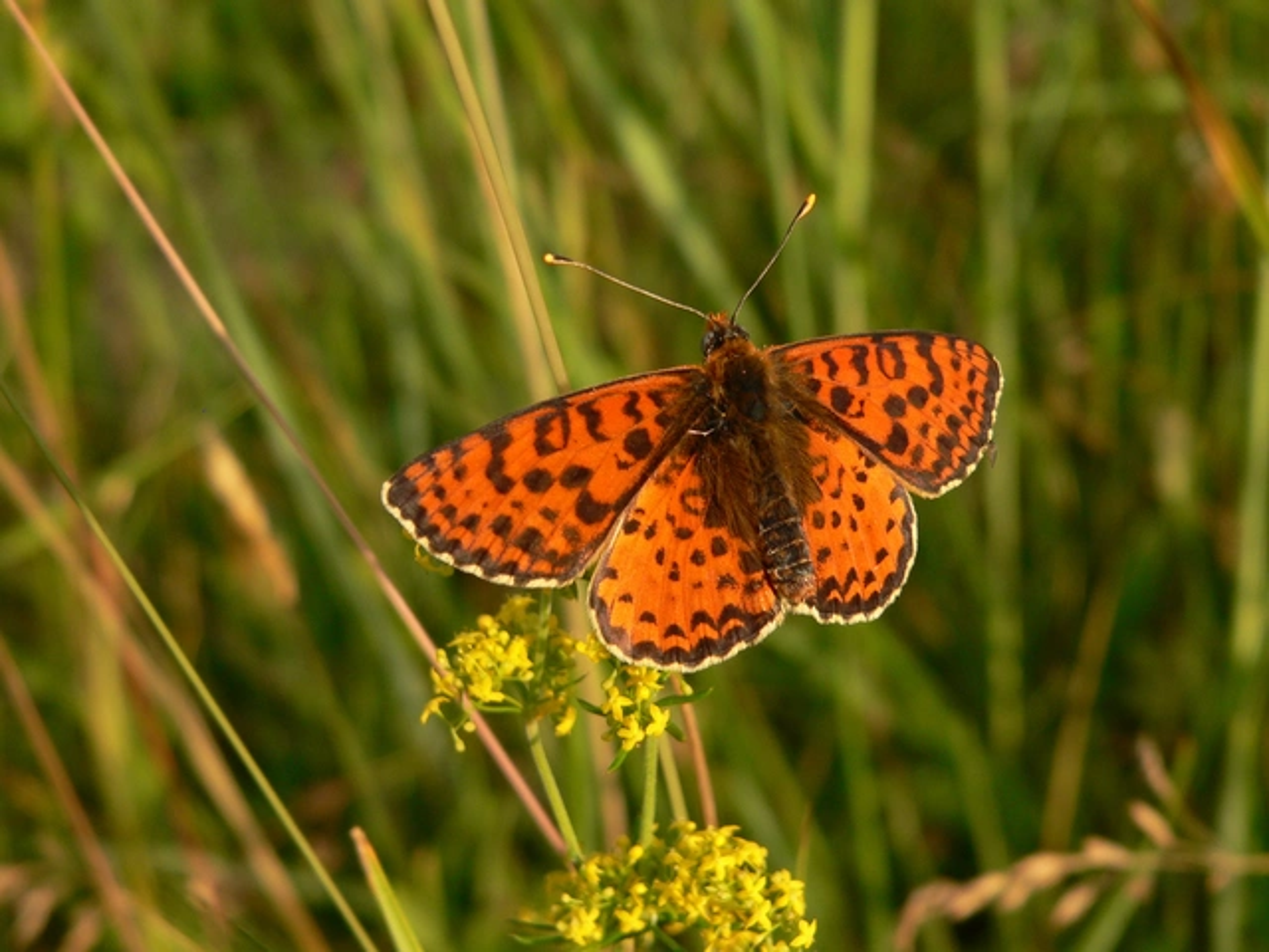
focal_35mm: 72
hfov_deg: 27.0
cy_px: 476
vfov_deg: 20.4
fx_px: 2639
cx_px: 634
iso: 100
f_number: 4
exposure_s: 1/500
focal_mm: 12
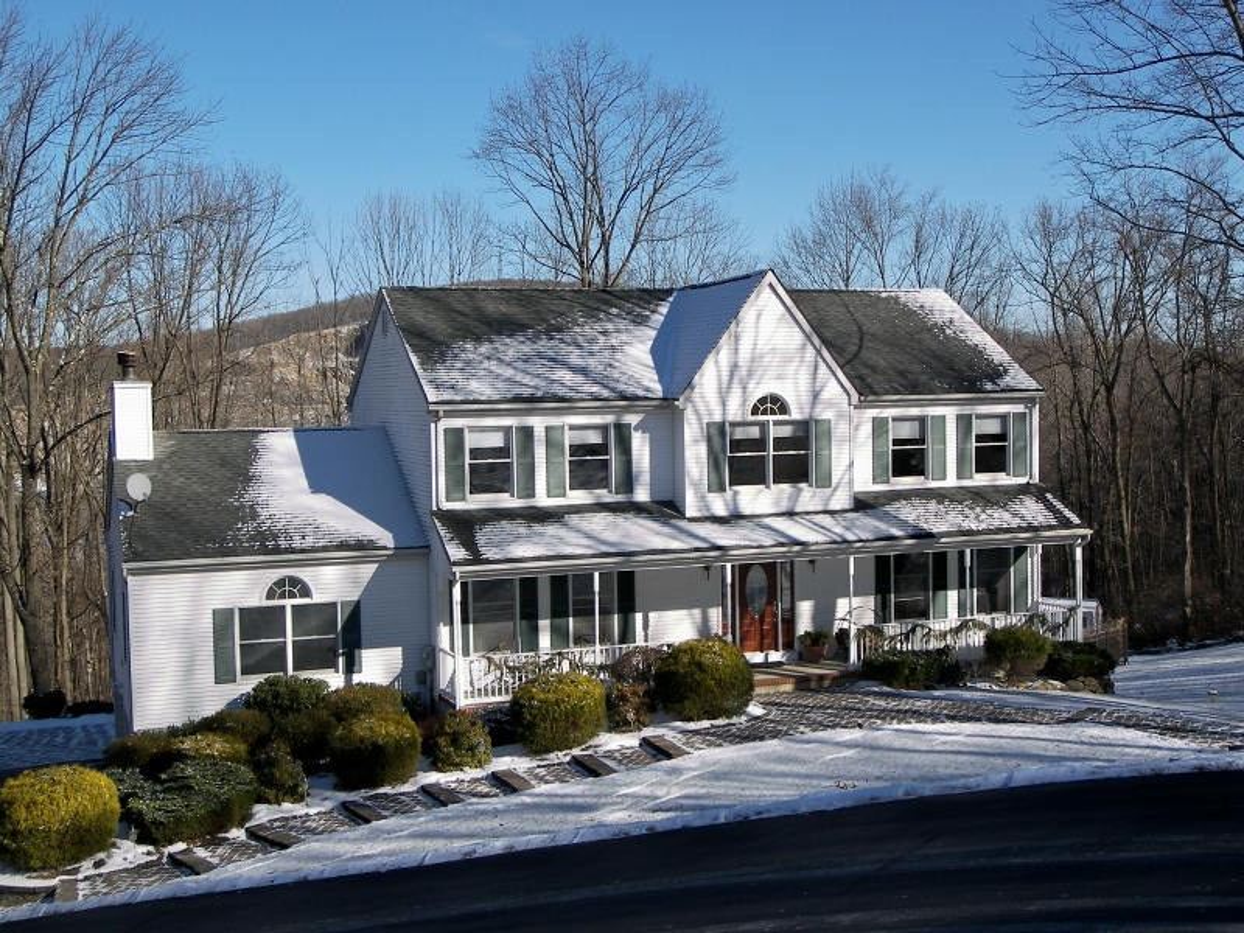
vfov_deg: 32.2
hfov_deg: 42.1
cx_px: 622
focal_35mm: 45
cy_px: 466
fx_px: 1617
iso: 50
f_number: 3.6
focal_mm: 9.5
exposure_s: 1/800
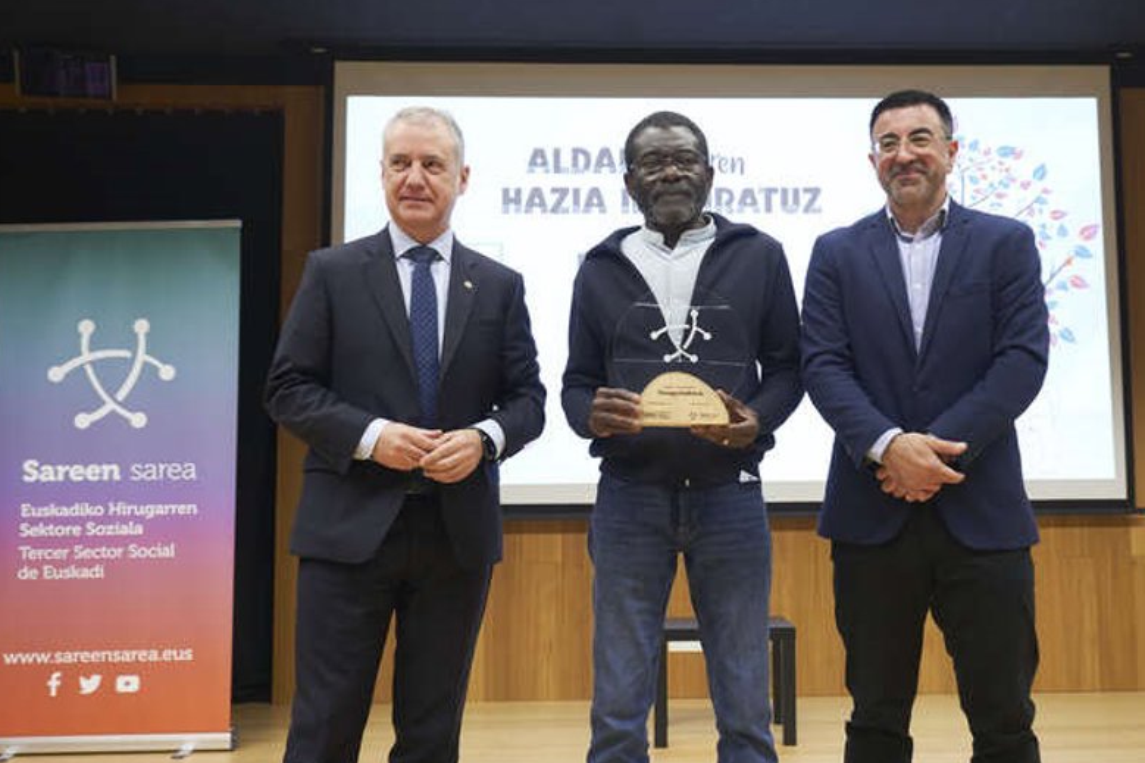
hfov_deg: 49.2
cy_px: 401
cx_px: 706
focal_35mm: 39
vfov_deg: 34.2
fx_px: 1240
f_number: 4
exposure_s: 1/100
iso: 1250
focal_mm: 31
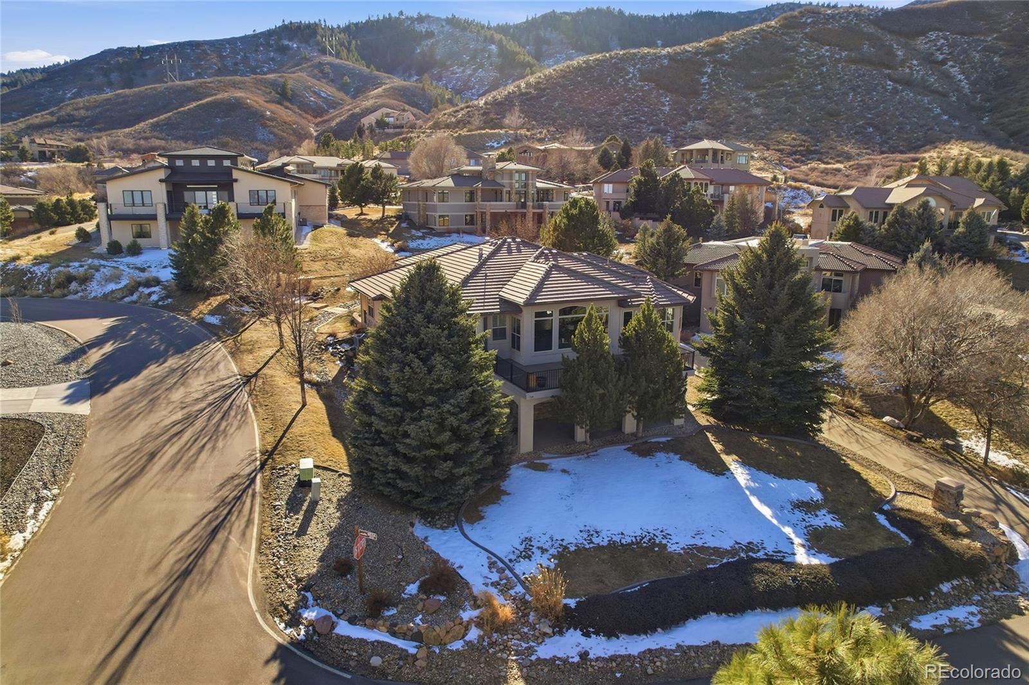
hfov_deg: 78.6
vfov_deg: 57.2
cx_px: 514
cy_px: 342
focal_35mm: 22
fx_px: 629
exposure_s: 1/100
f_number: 2.8
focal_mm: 8.4
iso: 100
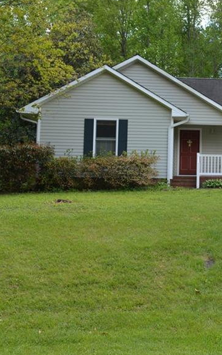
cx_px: 276
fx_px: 581
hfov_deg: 20.1
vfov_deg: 34.0
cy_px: 162
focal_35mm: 60
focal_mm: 22
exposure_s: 1/200
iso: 200
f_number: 7.1
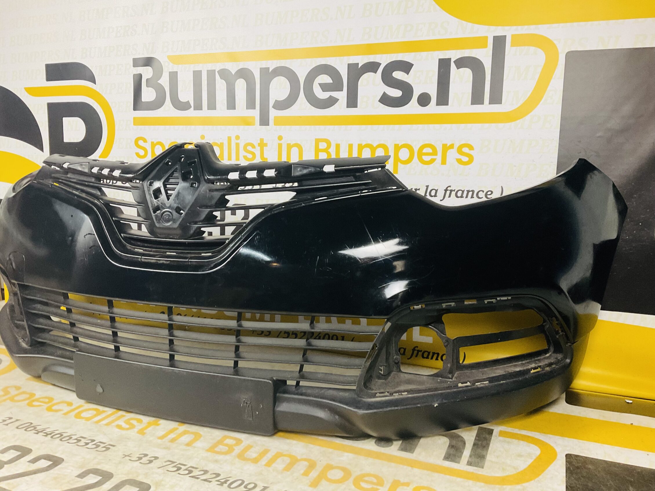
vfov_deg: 48.2
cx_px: 328
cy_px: 246
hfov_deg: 61.7
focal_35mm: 29
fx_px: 549
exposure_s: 1/50
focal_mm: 3
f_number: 1.8
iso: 100
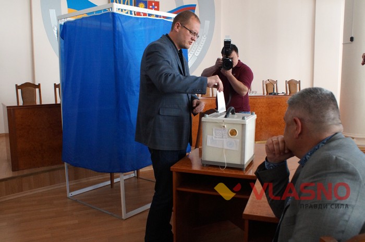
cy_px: 121
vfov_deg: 39.9
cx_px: 182
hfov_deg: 57.3
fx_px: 334
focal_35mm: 33
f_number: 6.3
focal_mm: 22
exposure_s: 1/60
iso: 2000
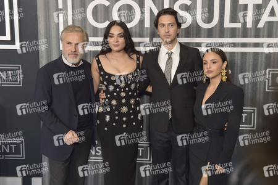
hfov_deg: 44.5
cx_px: 139
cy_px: 92
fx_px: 340
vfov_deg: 30.5
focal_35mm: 44
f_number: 6.3
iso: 2500
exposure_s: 1/250
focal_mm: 44
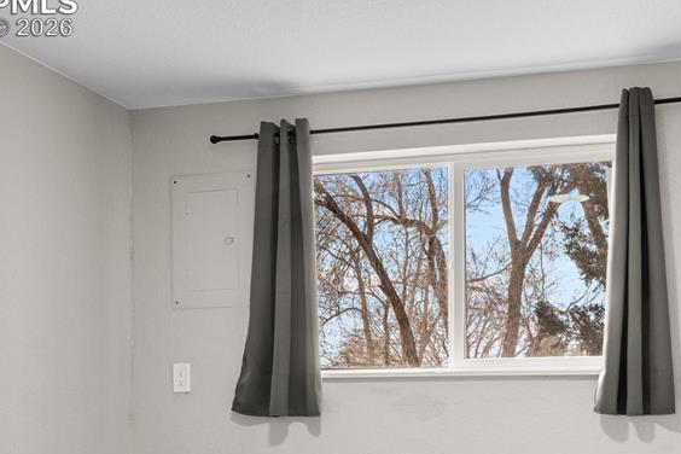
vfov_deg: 26.8
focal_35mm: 49
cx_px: 454
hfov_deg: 39.9
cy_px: 382
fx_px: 927
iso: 100
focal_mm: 18
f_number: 8
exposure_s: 1/1.67
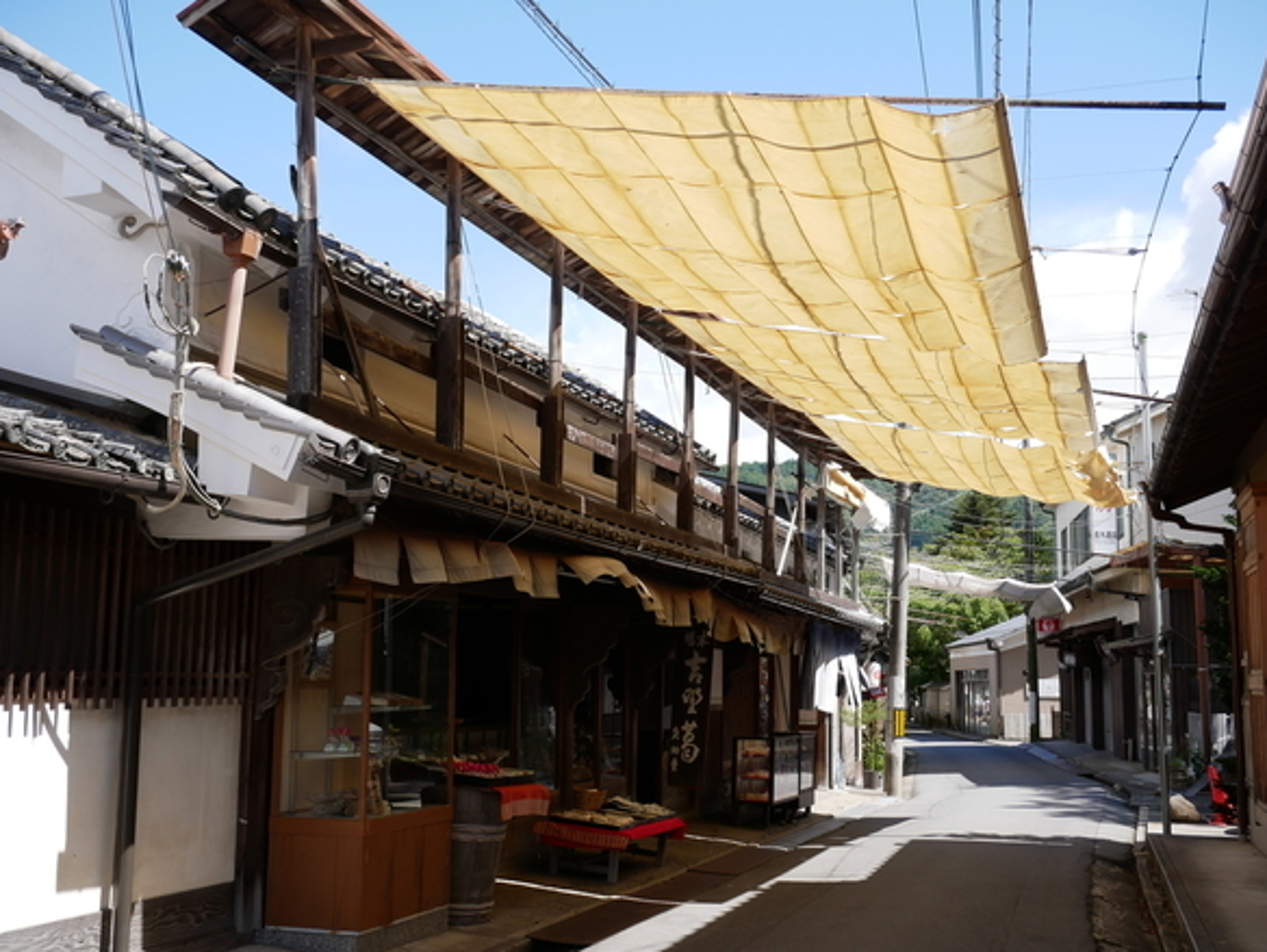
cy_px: 467
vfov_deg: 38.7
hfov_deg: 50.1
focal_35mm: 37
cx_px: 627
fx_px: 1355
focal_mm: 18
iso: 200
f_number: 6.3
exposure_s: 1/320
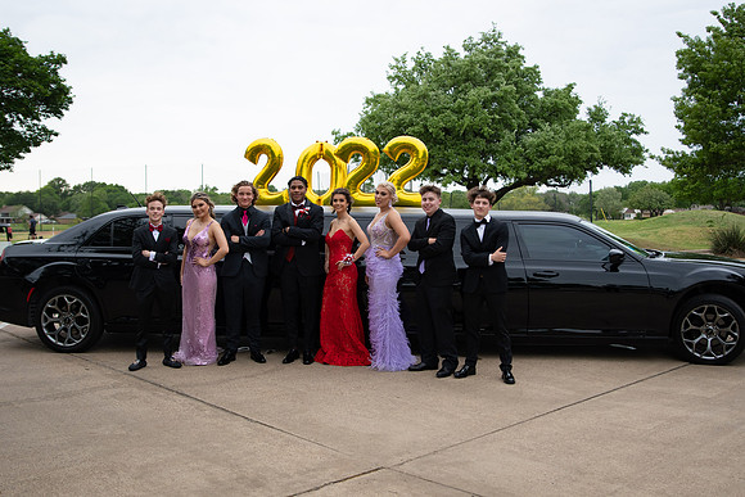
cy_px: 248
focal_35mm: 36
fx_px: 745
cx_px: 372
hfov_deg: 53.1
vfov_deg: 36.9
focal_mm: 24
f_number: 2.8
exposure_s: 1/640
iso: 320
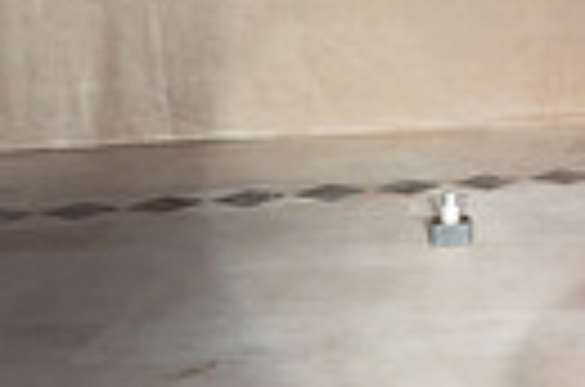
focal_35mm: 136
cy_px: -138
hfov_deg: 12.8
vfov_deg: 9.8
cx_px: 1237
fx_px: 2205
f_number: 2.8
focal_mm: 28
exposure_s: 1/320
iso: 1600
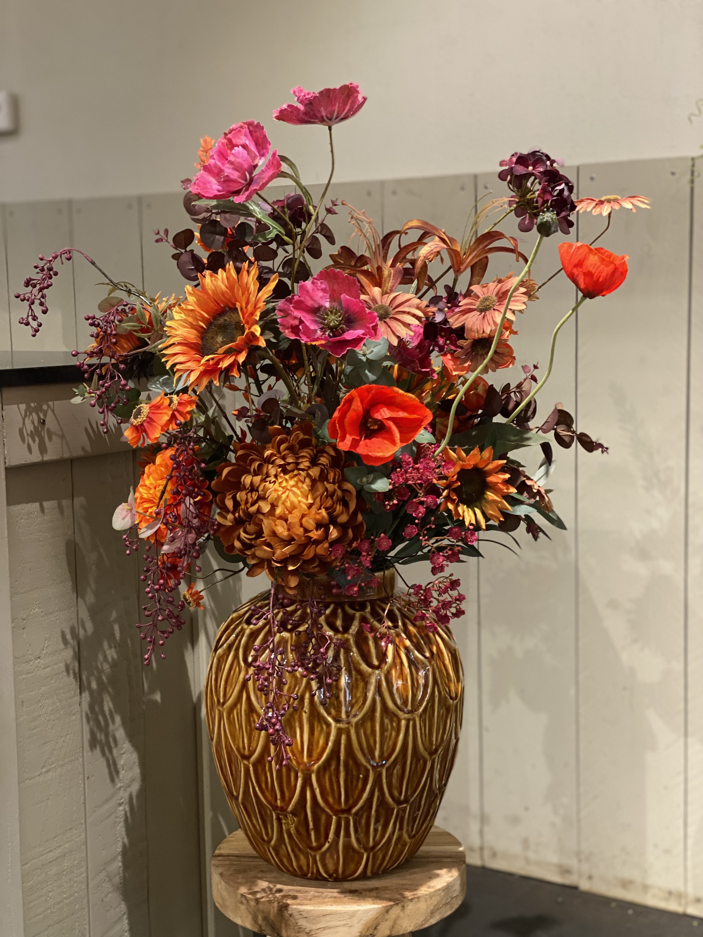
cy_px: 468
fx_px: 1408
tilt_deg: -6.6
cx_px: 352
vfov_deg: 36.8
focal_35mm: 52
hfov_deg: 28.0
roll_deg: +1.0
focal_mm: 6
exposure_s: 1/33
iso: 200
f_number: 2
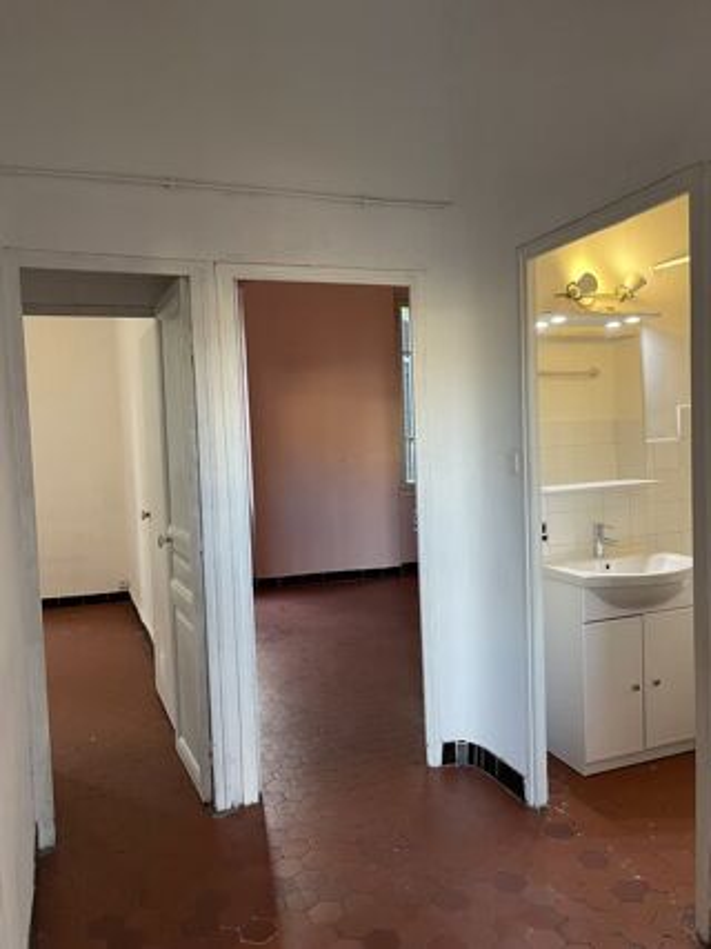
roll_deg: +2.4
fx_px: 712
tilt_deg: -2.6
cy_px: 474
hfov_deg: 53.0
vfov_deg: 67.3
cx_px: 356
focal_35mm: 26
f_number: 1.6
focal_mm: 5.1
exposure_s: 1/50
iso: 160
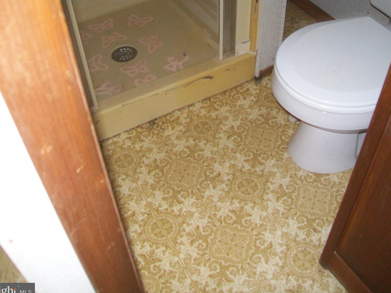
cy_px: 140
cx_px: 196
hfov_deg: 50.1
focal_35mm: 37
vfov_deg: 38.7
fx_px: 418
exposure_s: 1/60
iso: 160
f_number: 2.7
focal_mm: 6.1
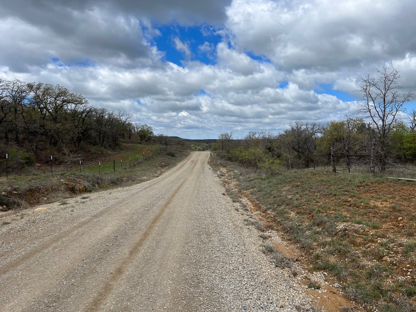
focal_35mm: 26
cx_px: 208
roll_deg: +1.0
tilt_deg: -4.3
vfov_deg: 53.1
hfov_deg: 67.3
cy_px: 156
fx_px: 312
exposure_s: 1/4854
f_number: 1.6
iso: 50
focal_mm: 5.1
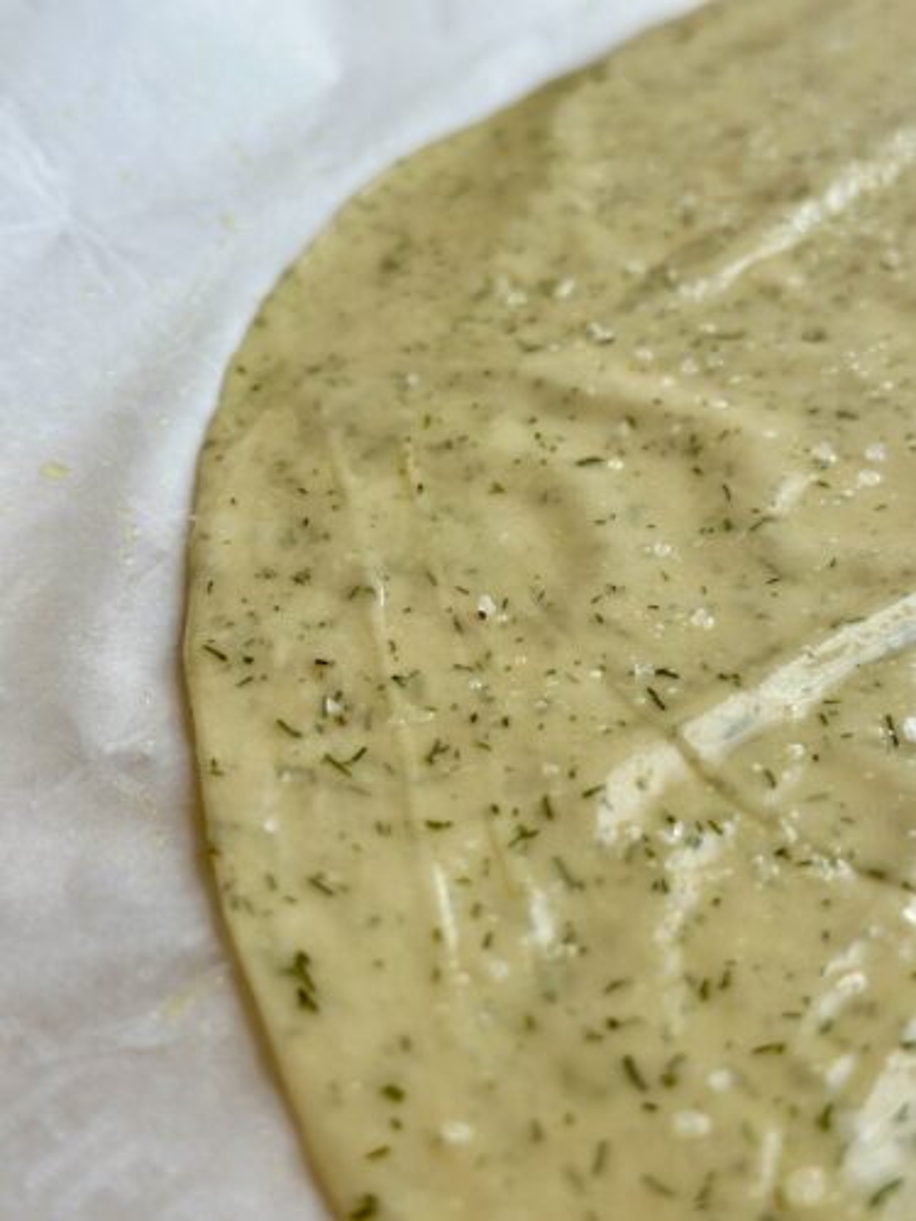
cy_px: 610
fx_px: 1694
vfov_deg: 39.7
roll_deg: +1.2
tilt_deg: -36.4
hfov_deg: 30.3
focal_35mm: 48
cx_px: 458
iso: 80
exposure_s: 1/304
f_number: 1.78
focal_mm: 6.86
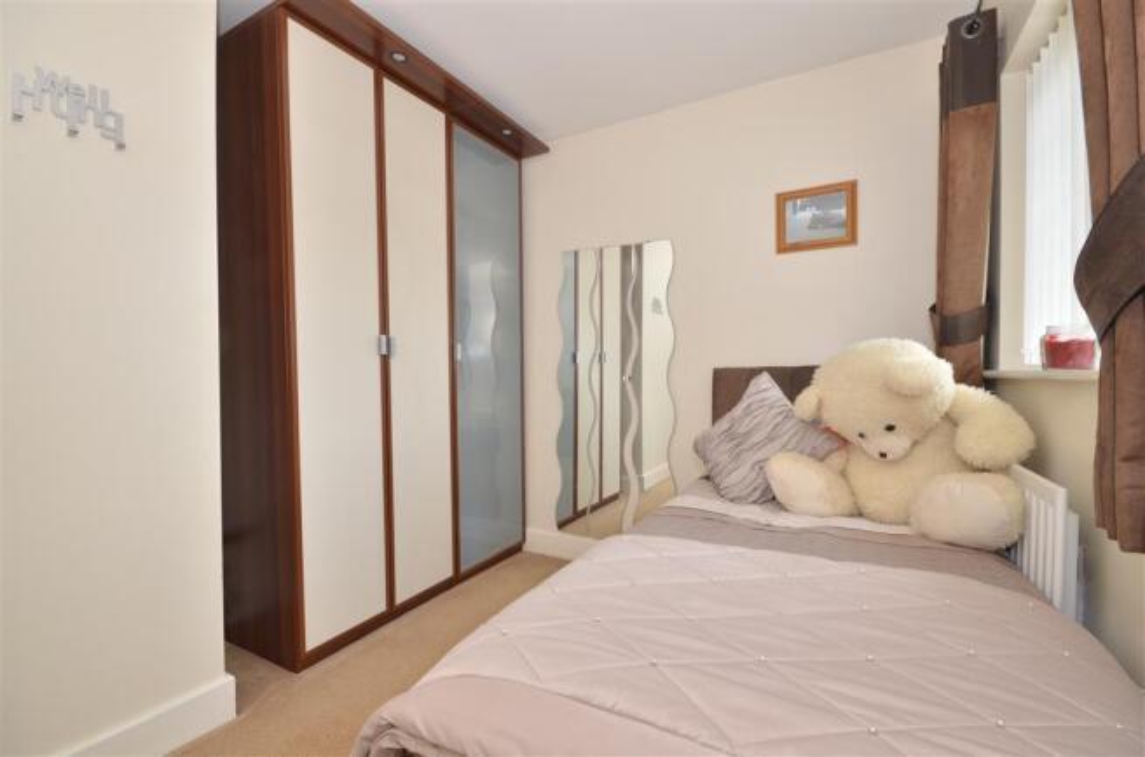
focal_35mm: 15
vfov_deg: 77.0
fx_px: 476
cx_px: 572
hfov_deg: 100.5
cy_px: 378
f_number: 10
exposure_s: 1/30
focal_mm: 10
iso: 400
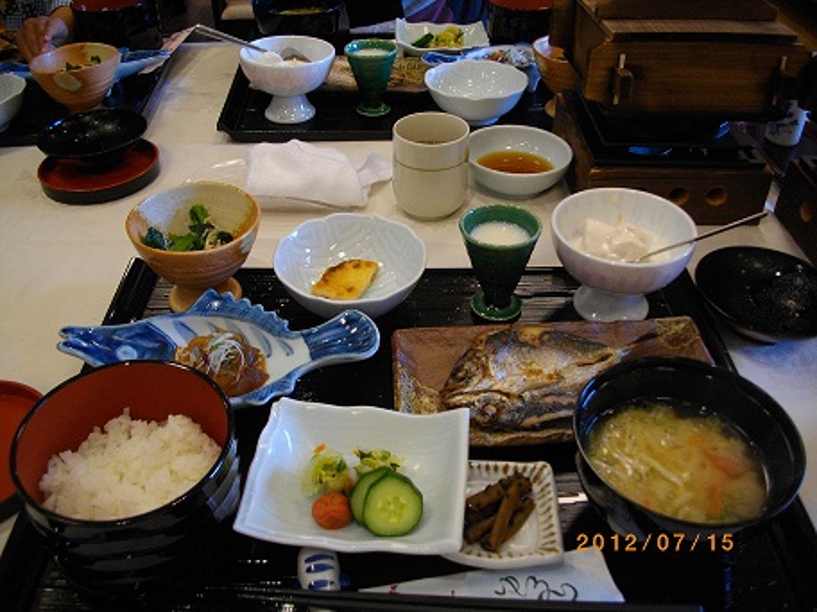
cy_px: 306
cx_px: 408
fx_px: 732
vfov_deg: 45.4
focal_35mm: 31
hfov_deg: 58.4
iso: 213
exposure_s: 1/50
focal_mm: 5.7
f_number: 2.9
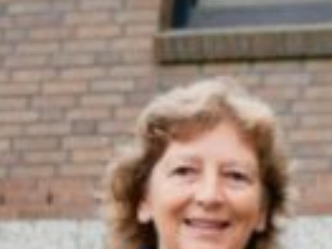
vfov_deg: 4.7
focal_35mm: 319
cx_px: 550
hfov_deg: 6.1
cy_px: 90
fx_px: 3057
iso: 200
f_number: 2.8
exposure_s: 1/160
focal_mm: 30
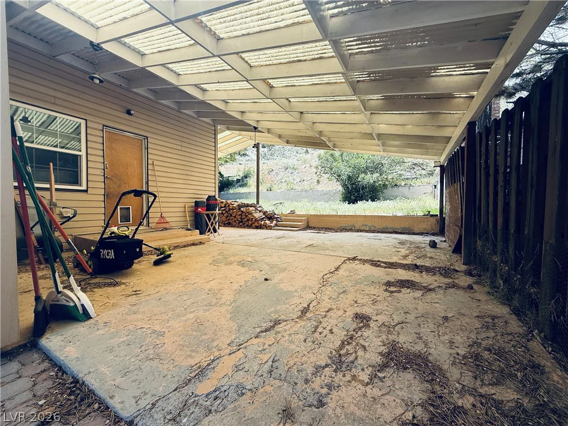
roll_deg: -0.6
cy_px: 213
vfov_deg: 85.7
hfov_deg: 102.1
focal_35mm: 14
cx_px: 284
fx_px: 230
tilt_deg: -1.3
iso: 50
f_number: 2.2
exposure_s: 1/494
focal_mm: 2.22
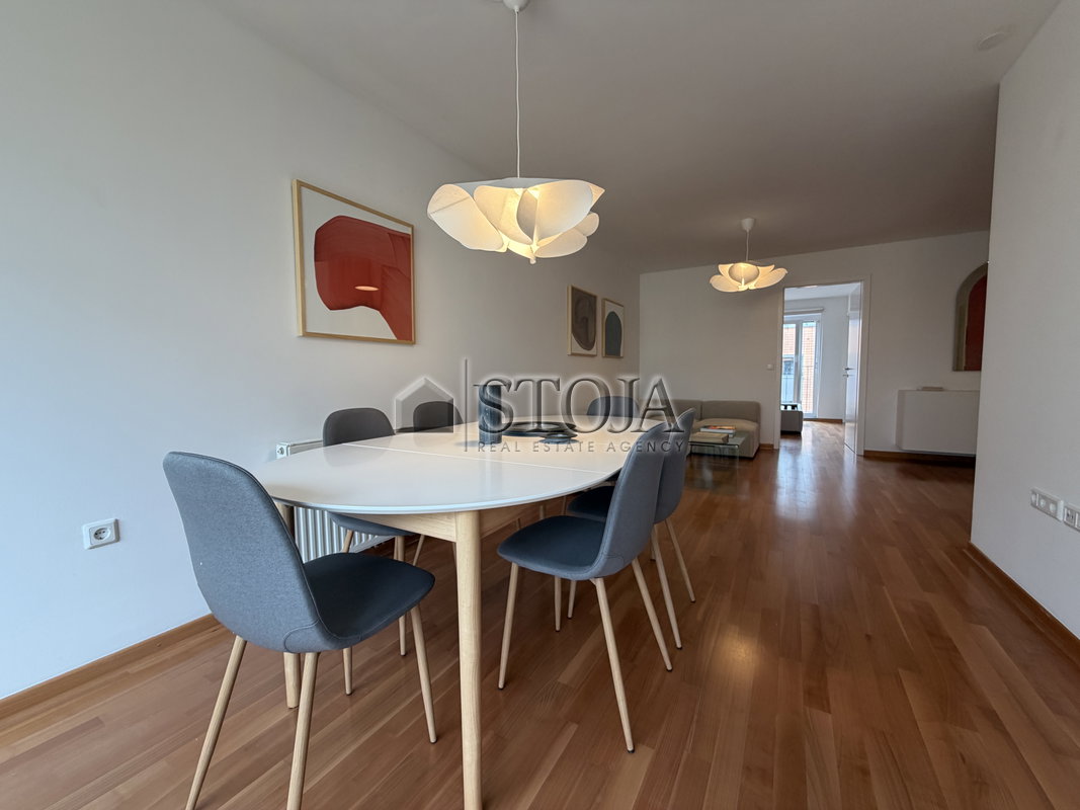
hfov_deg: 102.1
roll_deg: +1.6
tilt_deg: -3.9
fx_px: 437
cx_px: 540
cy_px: 405
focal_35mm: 14
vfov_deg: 85.7
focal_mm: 2.22
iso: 160
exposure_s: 1/100
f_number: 2.2
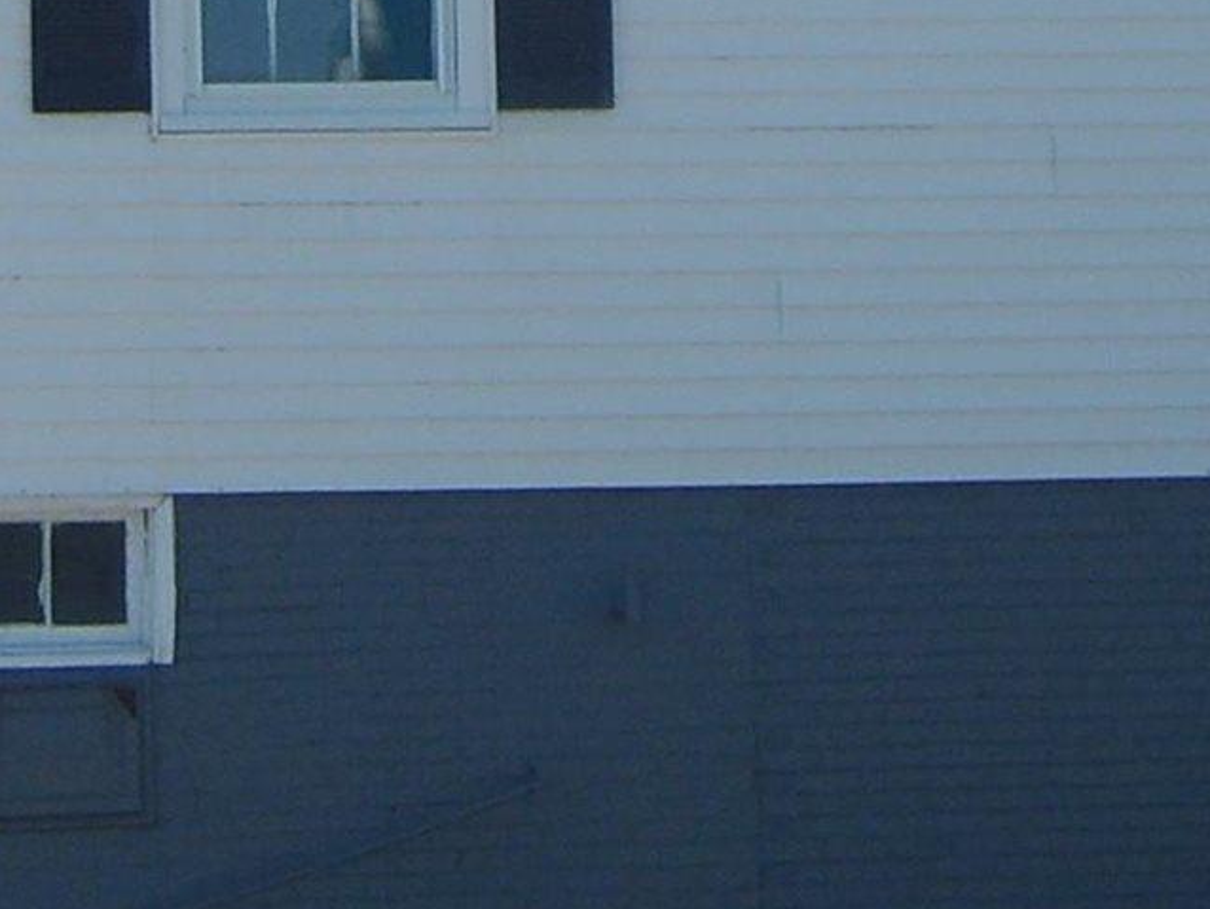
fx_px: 8917
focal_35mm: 255
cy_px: -603
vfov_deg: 5.8
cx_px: 603
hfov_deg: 7.8
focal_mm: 11
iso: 50
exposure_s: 1/180
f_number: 8.8
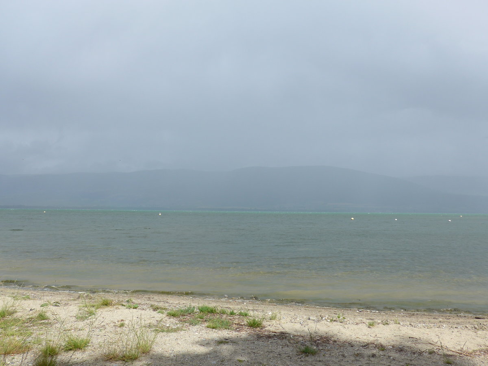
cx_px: 244
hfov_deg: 61.7
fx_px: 409
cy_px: 183
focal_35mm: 29
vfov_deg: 48.2
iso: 80
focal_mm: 6
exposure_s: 1/1600
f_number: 2.8
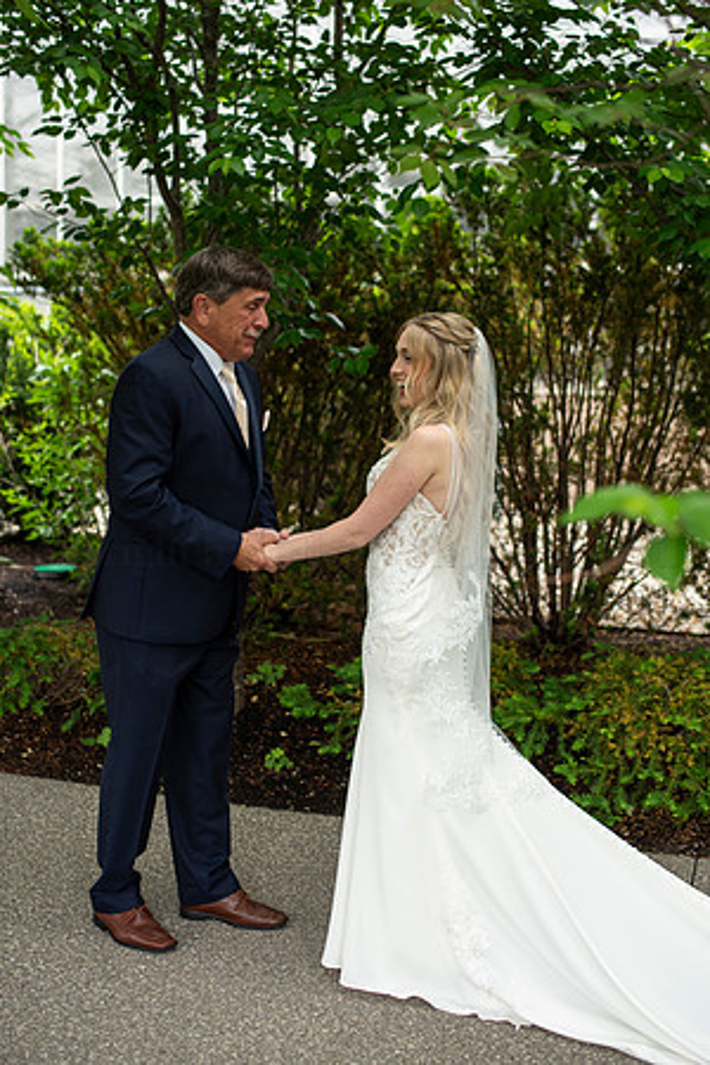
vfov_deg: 43.6
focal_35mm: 45
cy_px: 532
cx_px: 355
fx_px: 1331
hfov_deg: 29.9
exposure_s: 1/125
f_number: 2.8
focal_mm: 45
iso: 500
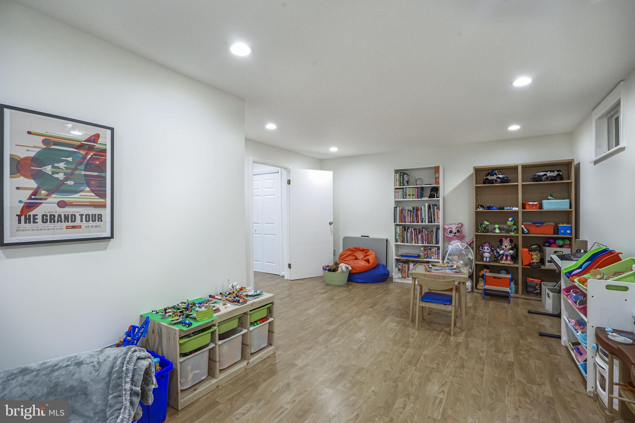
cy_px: 212
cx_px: 318
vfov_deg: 73.7
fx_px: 282
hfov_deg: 96.7
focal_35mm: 16
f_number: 10
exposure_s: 1/3
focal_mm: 16
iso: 800
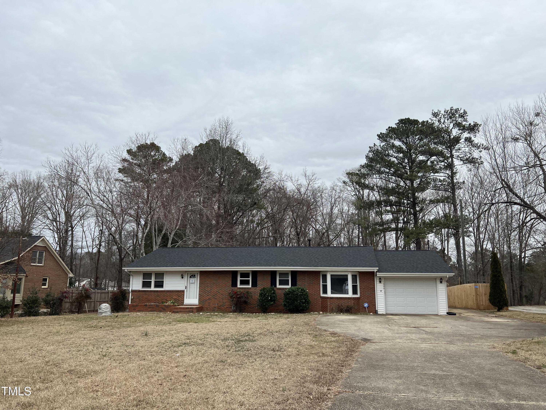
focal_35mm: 26
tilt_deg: +10.1
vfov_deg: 53.1
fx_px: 410
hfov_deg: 67.3
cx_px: 273
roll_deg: -0.9
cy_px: 205
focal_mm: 5.7
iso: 50
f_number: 1.5
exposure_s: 1/4115
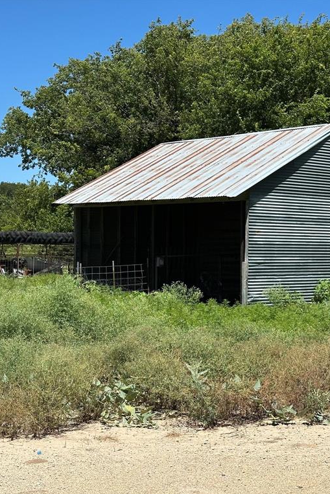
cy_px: 247
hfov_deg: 20.3
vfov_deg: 30.1
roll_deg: -0.9
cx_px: 172
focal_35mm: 67
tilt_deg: +0.8
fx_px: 921
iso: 64
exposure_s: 1/4367
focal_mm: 6.86
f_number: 1.78
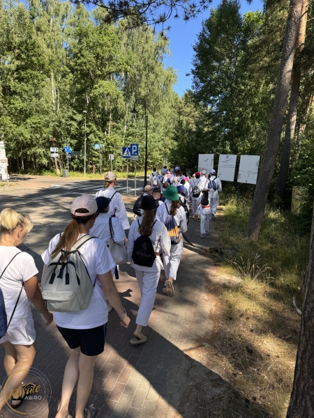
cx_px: 157
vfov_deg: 71.6
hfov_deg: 56.8
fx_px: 290
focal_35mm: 24
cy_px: 209
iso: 80
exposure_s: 1/966
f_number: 1.78
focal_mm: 6.76
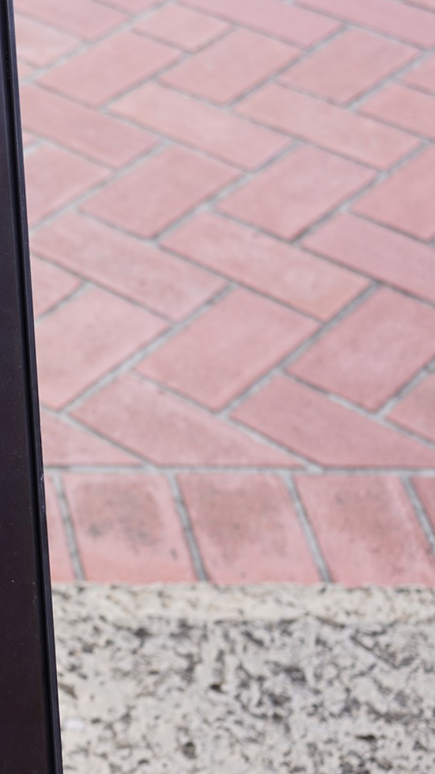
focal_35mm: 75
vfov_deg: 28.2
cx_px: -304
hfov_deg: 14.5
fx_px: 1538
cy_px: 444
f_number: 5
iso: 100
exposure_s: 1/100
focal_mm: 35
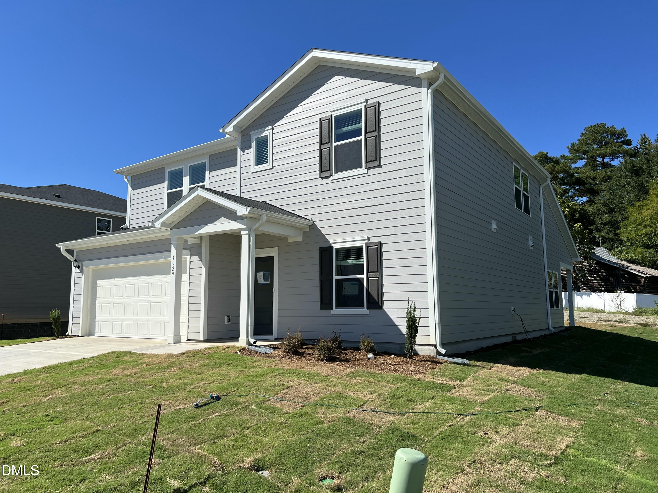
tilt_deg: +8.0
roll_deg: +0.8
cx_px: 329
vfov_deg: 53.1
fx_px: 494
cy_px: 246
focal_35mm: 26
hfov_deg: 67.3
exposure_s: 1/5076
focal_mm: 5.7
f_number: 1.5
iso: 50
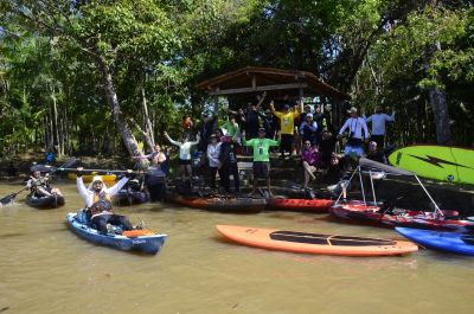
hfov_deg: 67.5
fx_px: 355
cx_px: 237
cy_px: 157
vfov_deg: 47.7
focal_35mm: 27
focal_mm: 18
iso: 800
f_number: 11
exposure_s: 1/500
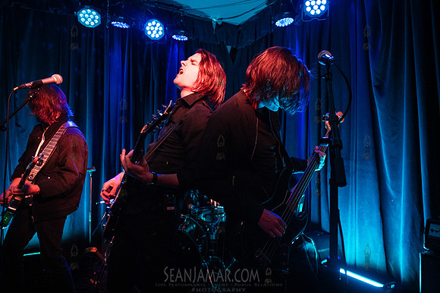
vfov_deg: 49.5
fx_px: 318
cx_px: 220
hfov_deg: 69.4
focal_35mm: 26
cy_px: 146
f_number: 3.5
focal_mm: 26
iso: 12800
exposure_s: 1/320
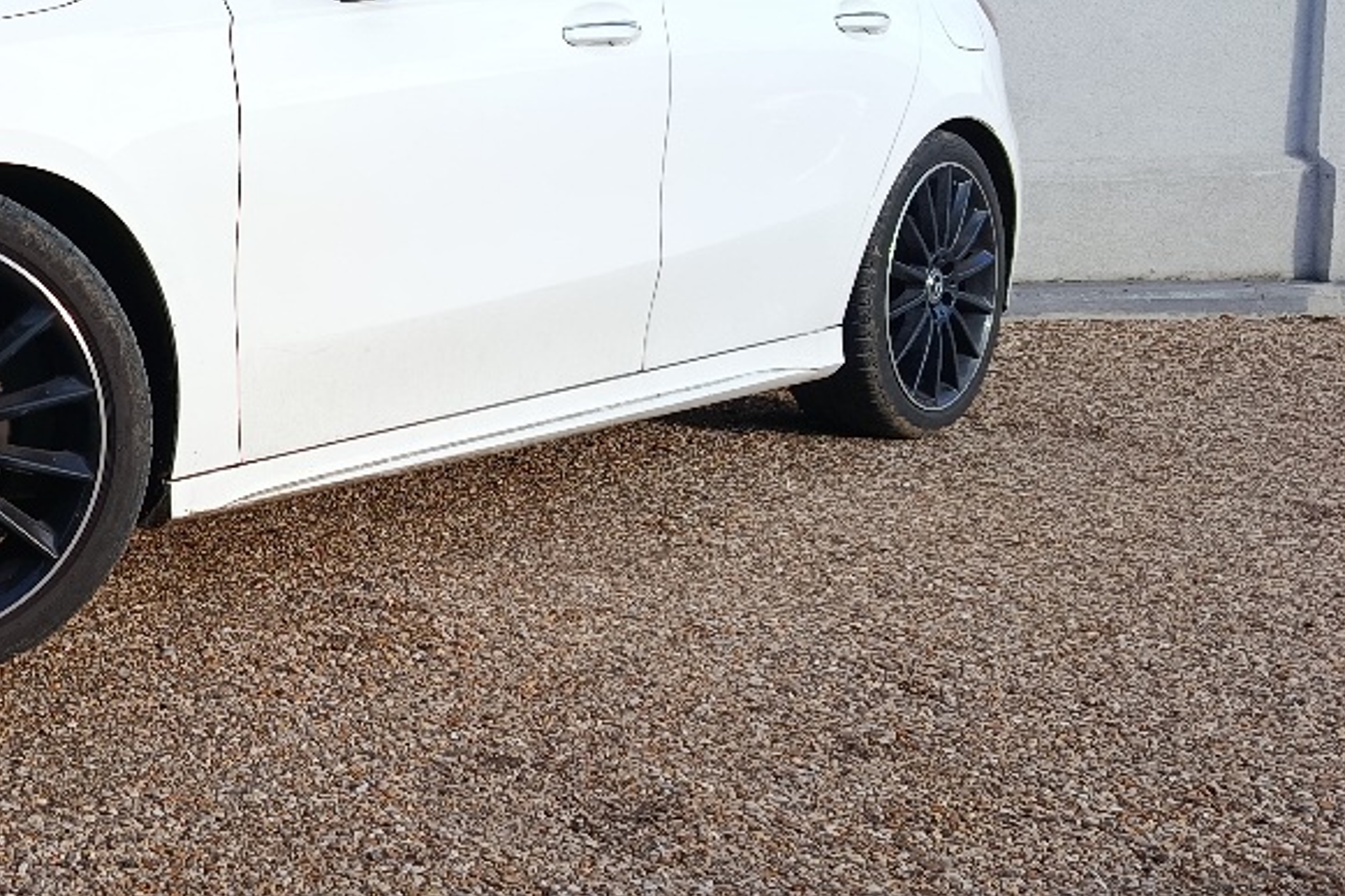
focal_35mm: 55
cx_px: -74
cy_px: 278
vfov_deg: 24.4
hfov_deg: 32.6
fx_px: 2054
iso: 50
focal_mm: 5.24
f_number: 1.7
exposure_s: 1/219
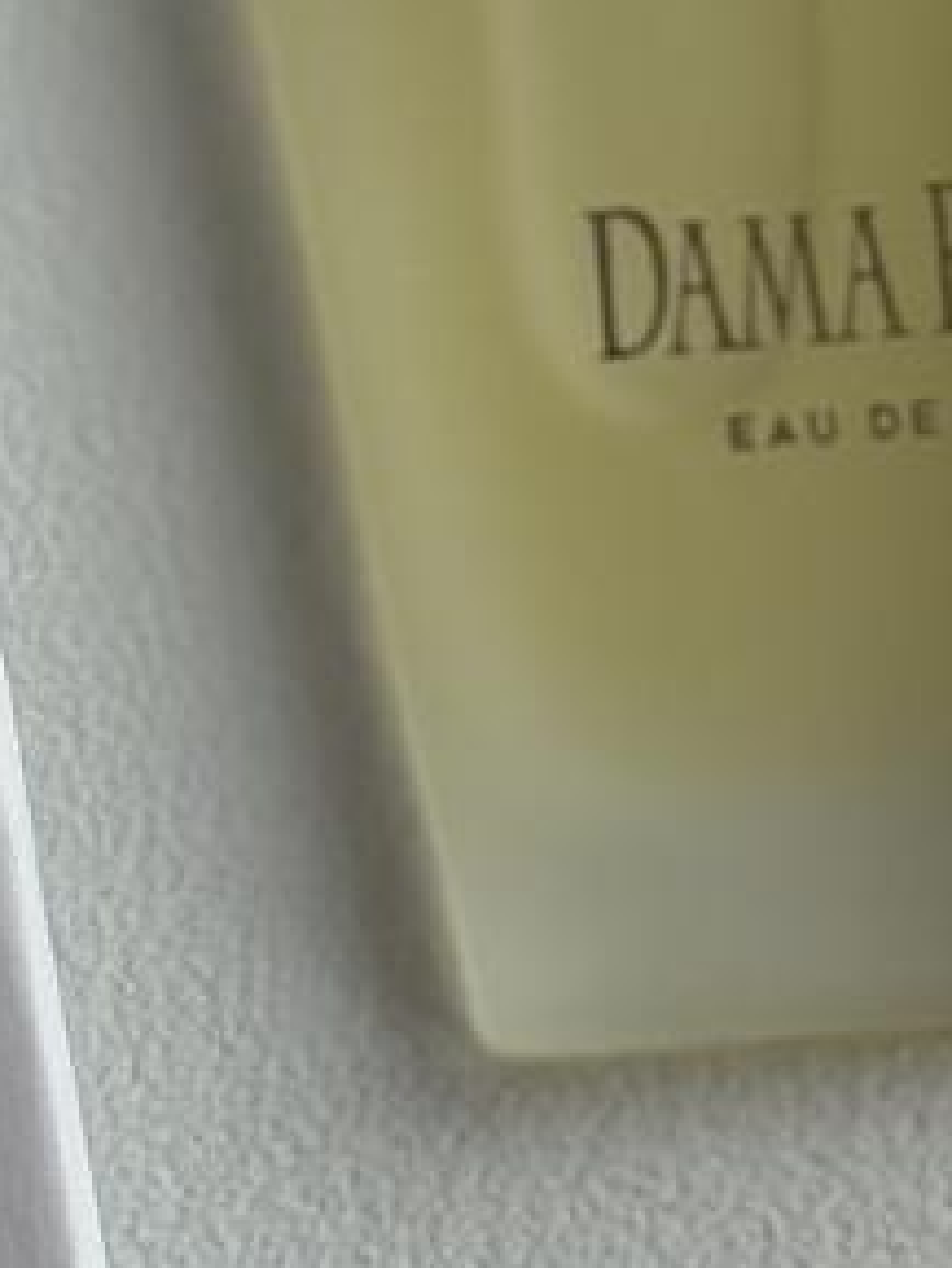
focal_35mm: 266
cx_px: -202
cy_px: -443
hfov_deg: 5.6
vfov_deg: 7.4
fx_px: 9747
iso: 64
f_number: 1.78
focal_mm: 6.76
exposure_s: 1/266
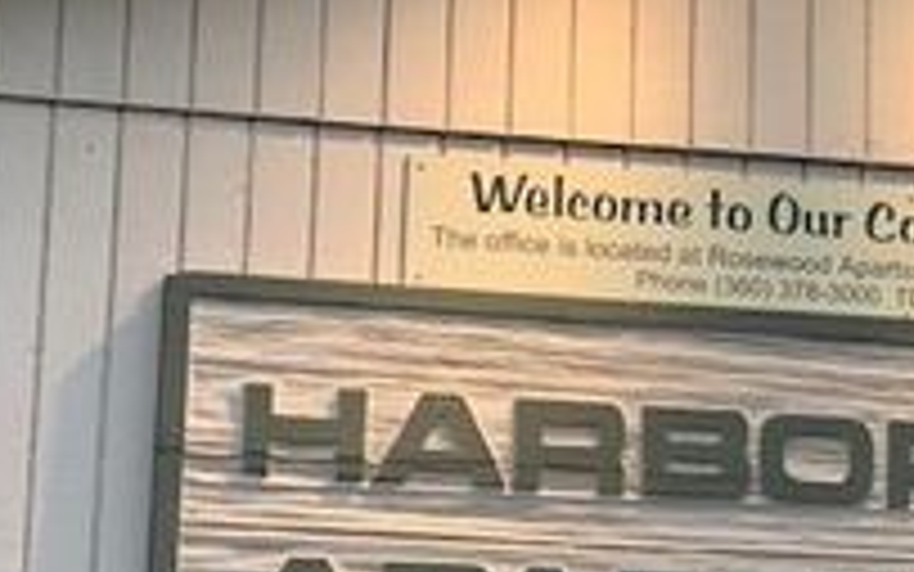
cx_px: 919
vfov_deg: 9.6
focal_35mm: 136
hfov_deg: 15.1
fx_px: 3389
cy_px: 331
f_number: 2.4
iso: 50
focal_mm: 6
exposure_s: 1/122
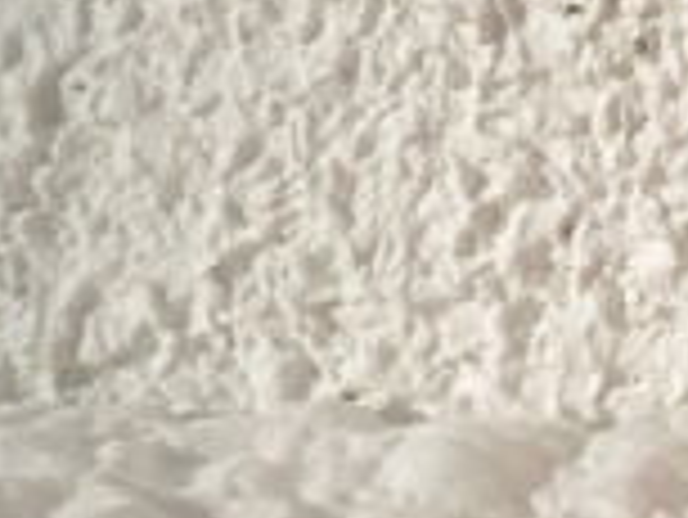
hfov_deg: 18.6
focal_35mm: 94
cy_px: 198
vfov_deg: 15.7
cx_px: 1012
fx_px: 1870
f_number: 3.7
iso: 80
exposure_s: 1/1250
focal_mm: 4.3
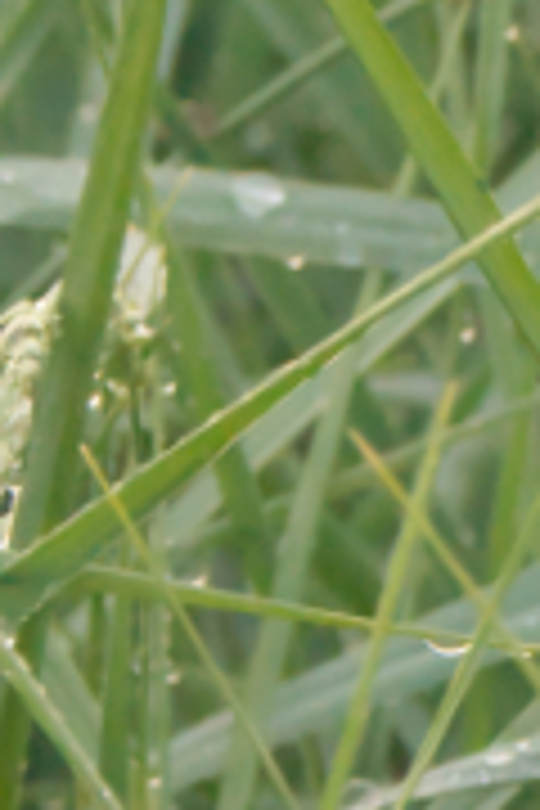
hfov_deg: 2.5
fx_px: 12359
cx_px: 878
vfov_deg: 3.8
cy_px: 774
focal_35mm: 549
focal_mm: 55
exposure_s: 1/500
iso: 3200
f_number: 9
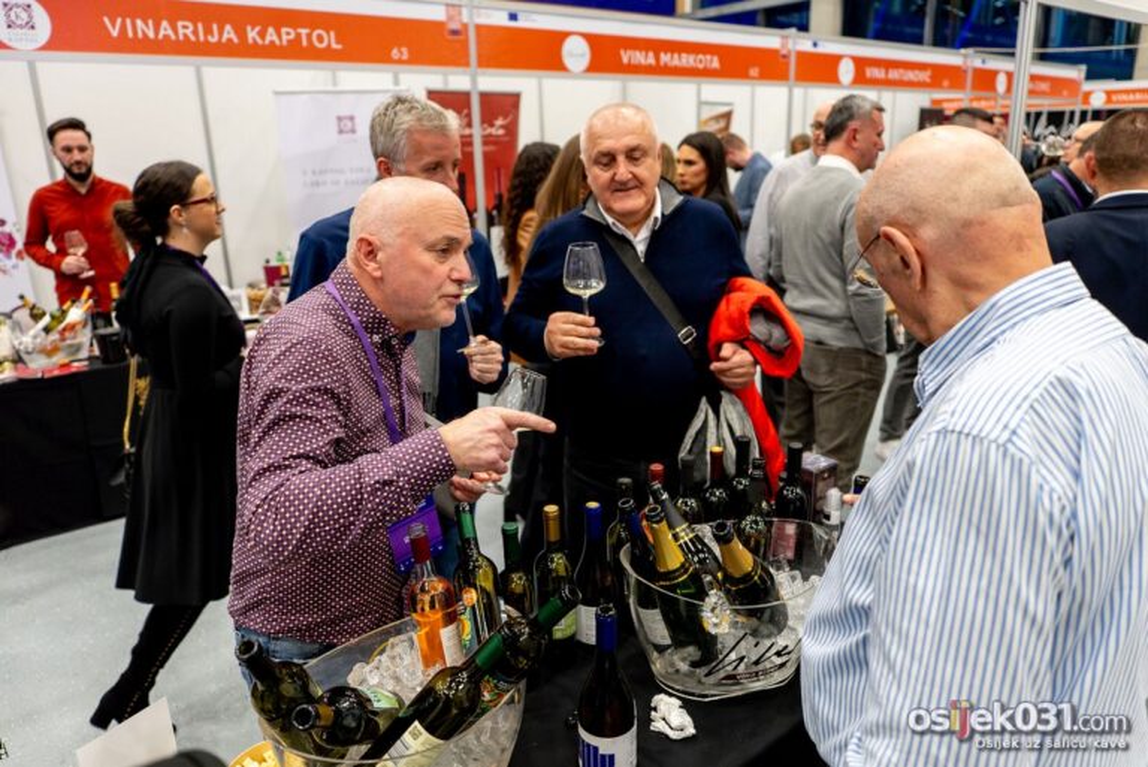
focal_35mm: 25
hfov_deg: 70.8
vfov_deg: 50.8
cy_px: 384
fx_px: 808
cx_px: 567
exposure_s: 1/160
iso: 1600
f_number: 2.8
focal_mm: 25
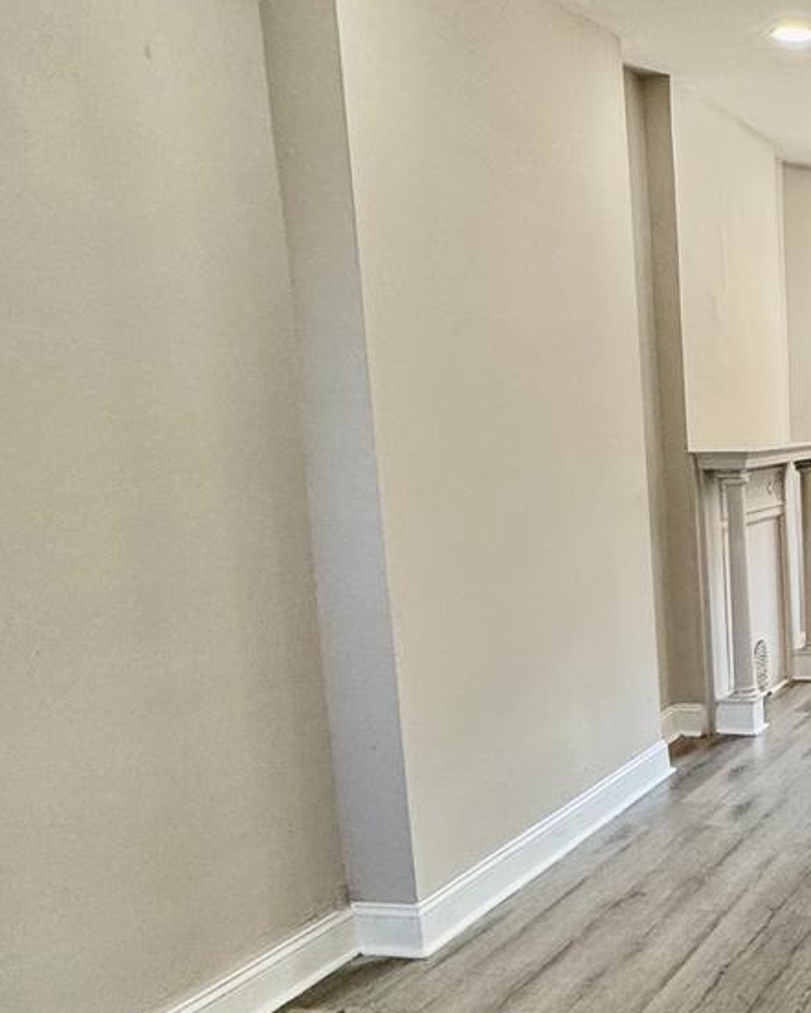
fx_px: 1139
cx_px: 1022
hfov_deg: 31.4
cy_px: 541
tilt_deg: -7.3
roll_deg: +1.4
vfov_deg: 47.9
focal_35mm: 38
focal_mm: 2.22
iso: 100
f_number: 2.2
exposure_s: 1/120
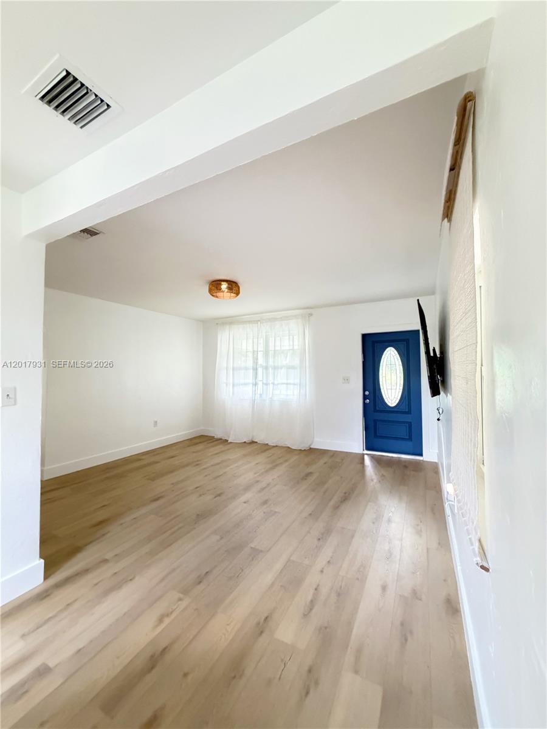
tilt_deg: +2.6
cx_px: 274
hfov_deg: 85.7
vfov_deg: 102.1
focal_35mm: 14
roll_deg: +0.0
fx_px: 295
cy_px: 364
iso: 800
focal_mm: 2.22
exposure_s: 1/57
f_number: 2.2
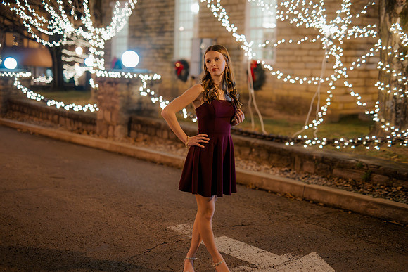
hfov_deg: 39.6
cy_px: 136
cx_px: 204
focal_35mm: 50
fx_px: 567
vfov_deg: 27.0
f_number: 1.4
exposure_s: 1/200
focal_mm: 50
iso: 2500
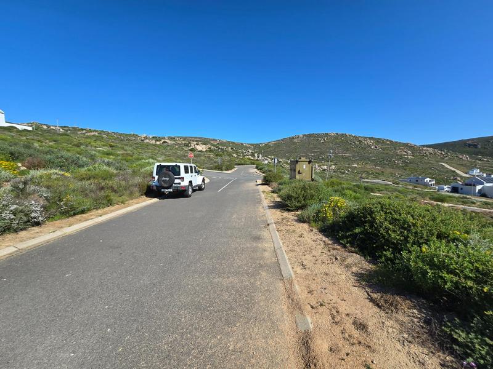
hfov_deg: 106.2
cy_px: 184
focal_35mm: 13
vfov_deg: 89.9
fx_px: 185
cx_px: 246
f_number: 2.2
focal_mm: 2.2
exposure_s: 1/2289
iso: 50
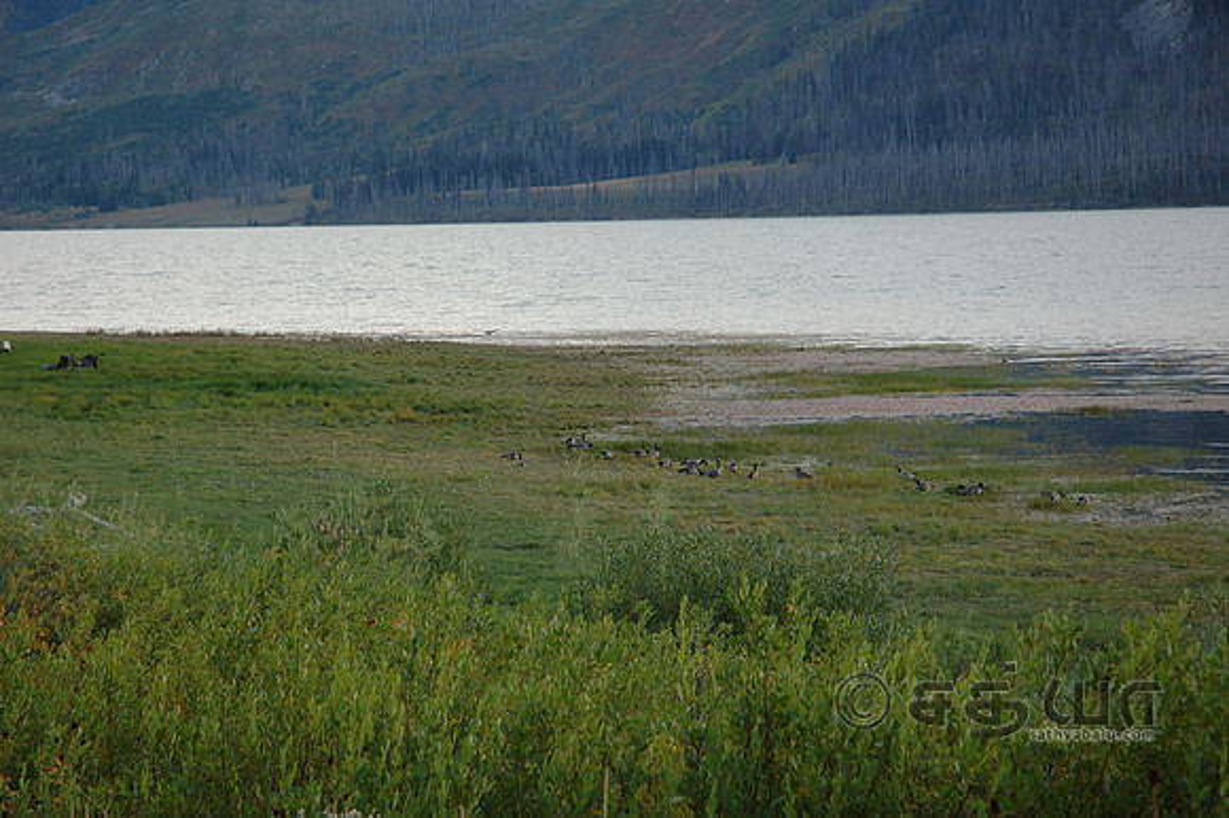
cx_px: 614
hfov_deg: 19.5
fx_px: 3582
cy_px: 409
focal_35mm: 105
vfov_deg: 13.0
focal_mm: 70
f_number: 5.6
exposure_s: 1/125
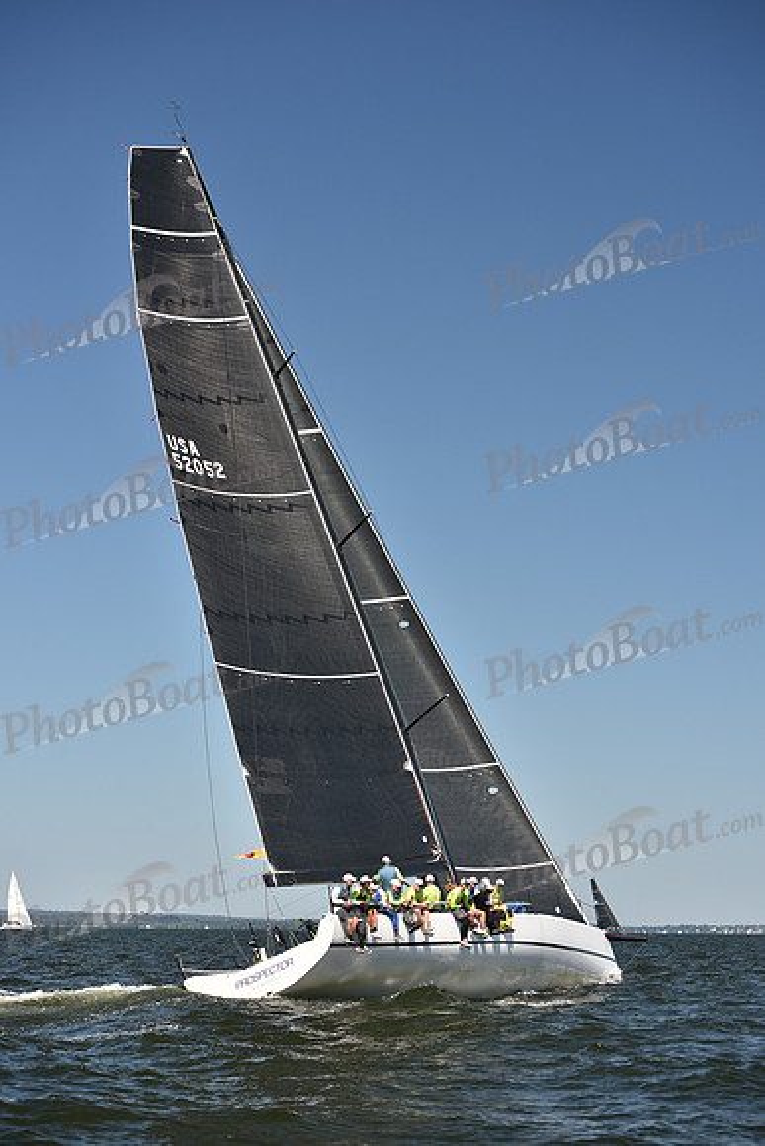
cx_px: 382
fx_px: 2230
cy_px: 573
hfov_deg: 19.5
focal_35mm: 70
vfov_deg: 28.8
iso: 250
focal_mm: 70
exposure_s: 1/800
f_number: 4.5
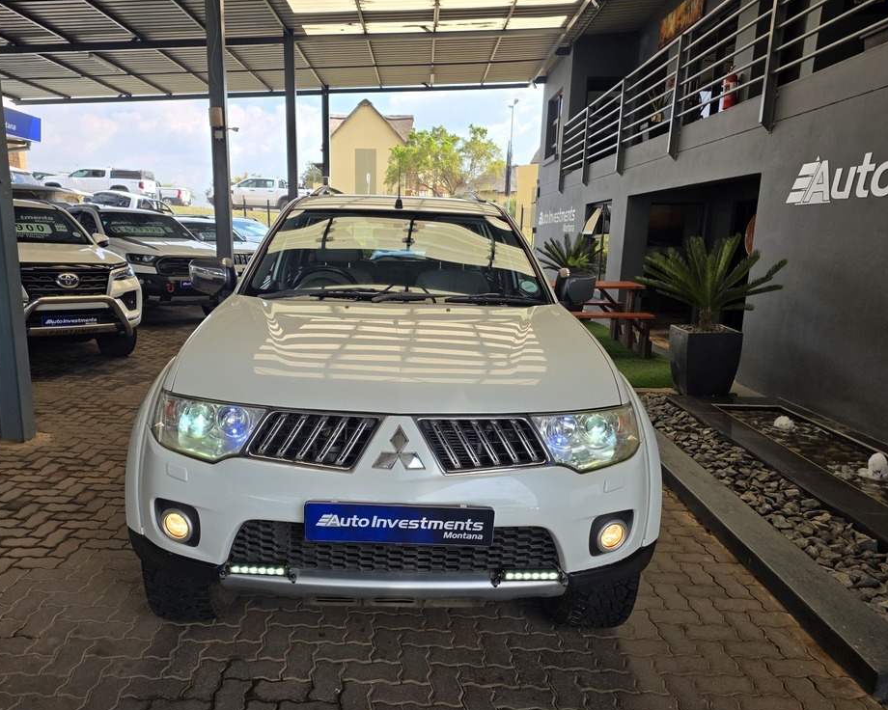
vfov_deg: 56.8
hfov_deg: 68.0
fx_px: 657
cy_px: 369
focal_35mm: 25
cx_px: 402
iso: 80
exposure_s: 1/2384
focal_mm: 6.25
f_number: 1.7
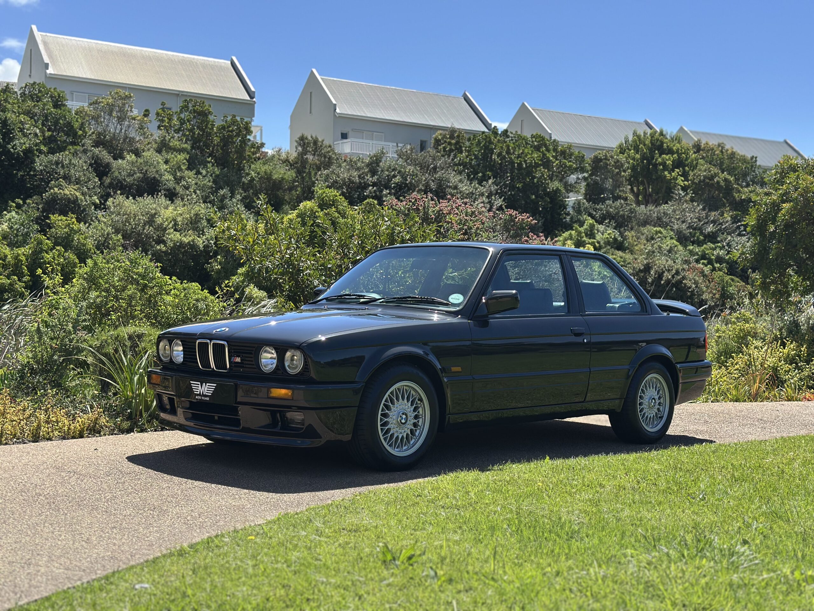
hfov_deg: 39.7
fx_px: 1129
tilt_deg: -0.4
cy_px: 306
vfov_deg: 30.3
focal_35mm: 48
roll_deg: -1.6
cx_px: 407
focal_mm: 6.86
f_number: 1.78
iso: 100
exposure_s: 1/3472
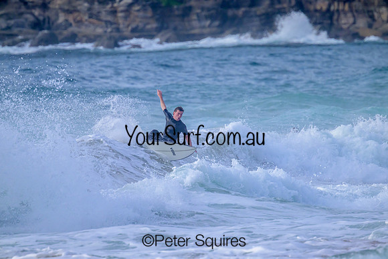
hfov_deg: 2.6
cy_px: 130
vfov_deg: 1.7
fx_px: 8624
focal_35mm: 800
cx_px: 194
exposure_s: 1/2000
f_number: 11
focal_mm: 800
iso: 1600
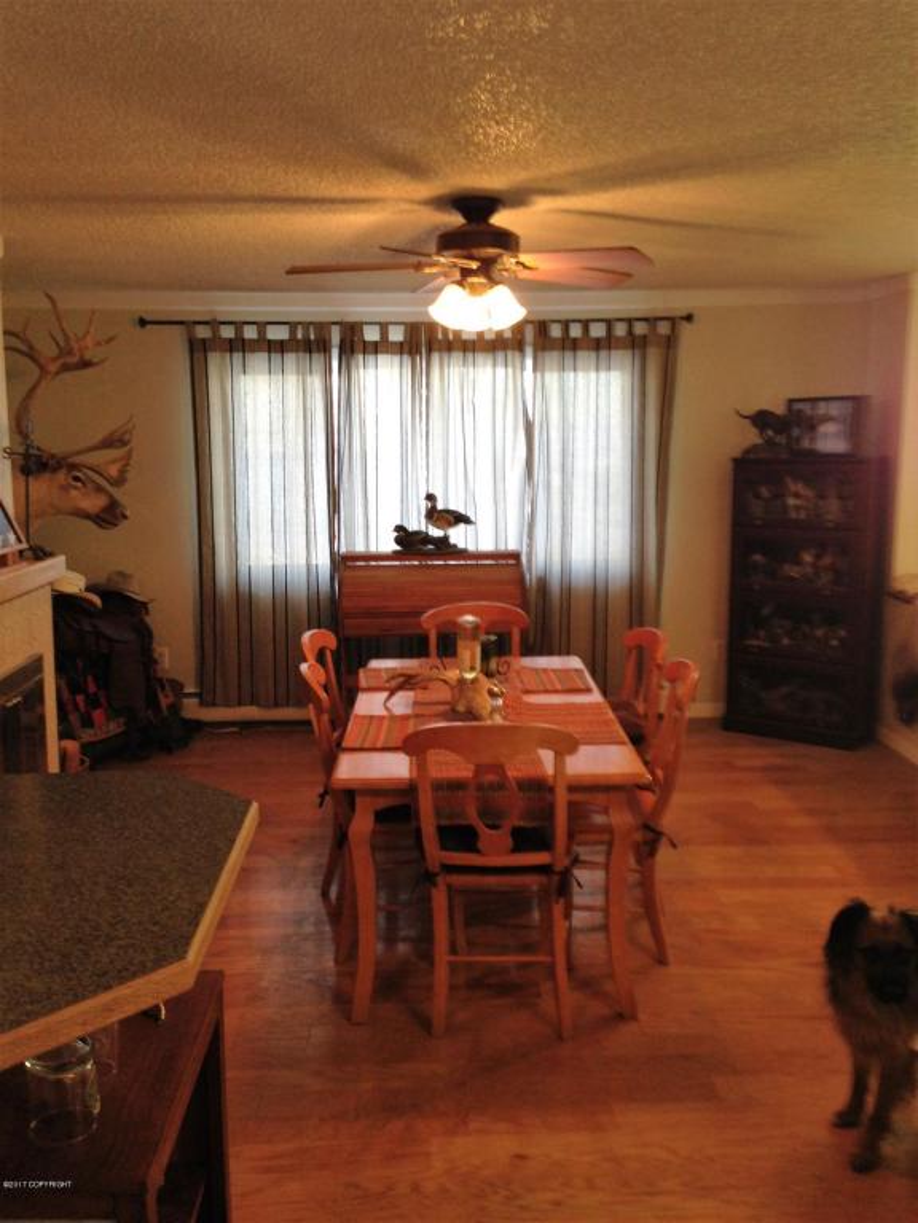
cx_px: 459
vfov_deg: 55.4
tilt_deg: -6.8
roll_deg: +0.9
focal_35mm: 33
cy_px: 612
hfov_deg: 42.9
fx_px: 1167
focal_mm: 4.12
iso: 80
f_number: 2.4
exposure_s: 1/20
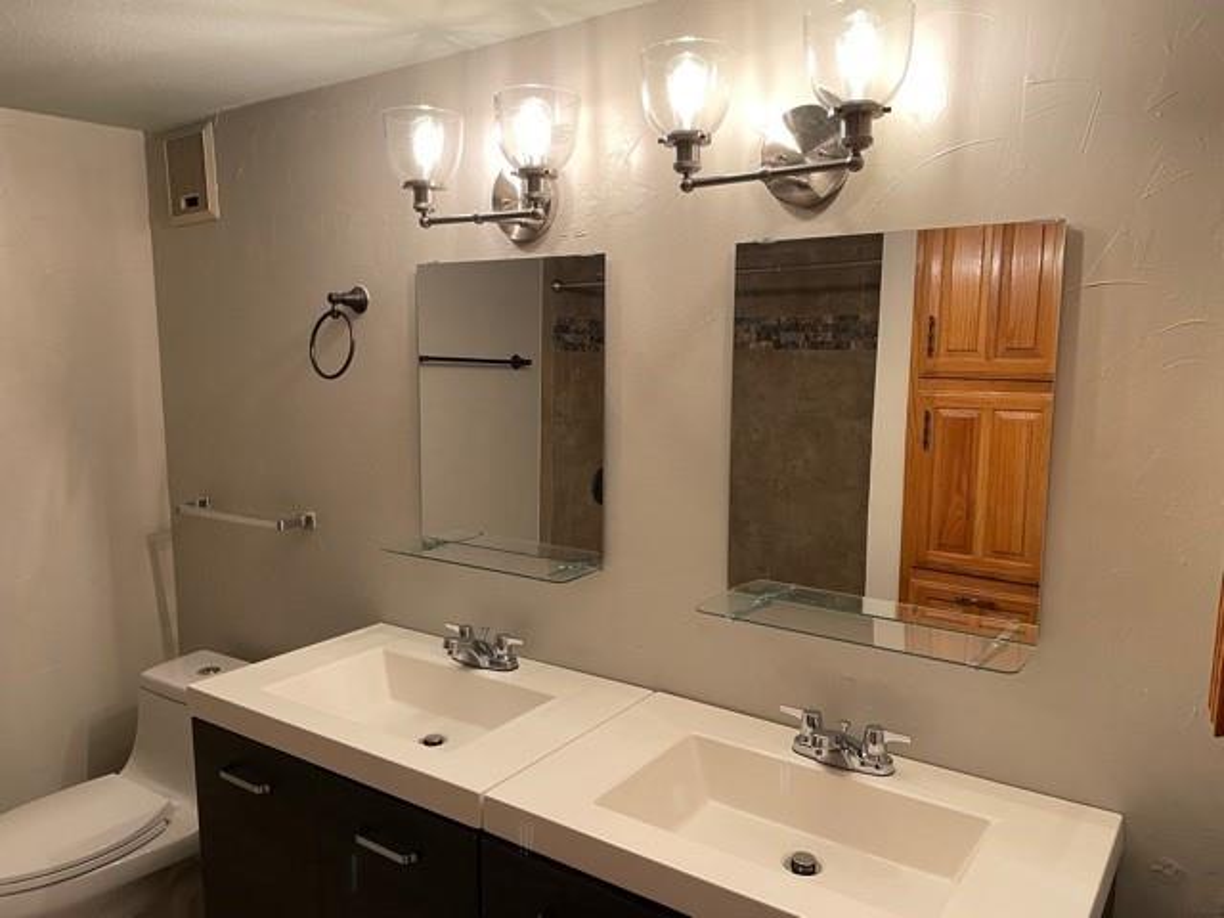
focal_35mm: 26
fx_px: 919
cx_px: 612
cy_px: 459
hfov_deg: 67.3
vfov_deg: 53.1
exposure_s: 1/60
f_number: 1.6
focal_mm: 4.2
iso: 100
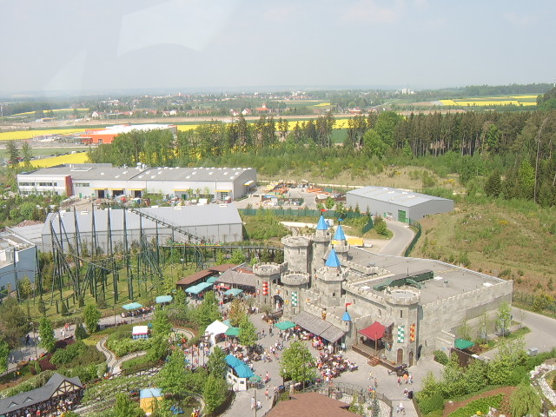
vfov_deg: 45.4
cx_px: 278
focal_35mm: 31
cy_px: 208
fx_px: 498
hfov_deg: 58.4
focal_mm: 8.13
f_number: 6.7
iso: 50
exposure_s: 1/114
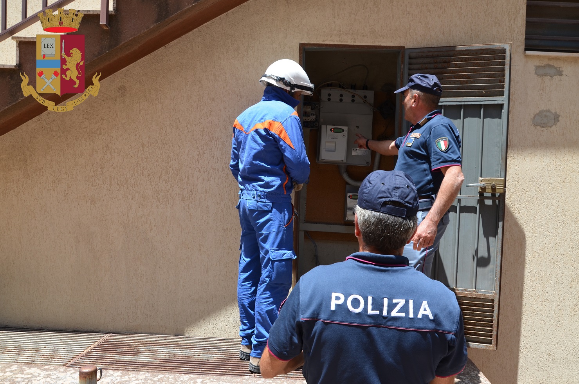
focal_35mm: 27
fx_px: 433
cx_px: 290
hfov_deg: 67.5
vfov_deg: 47.7
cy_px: 192
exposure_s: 1/250
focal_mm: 18
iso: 200
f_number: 8
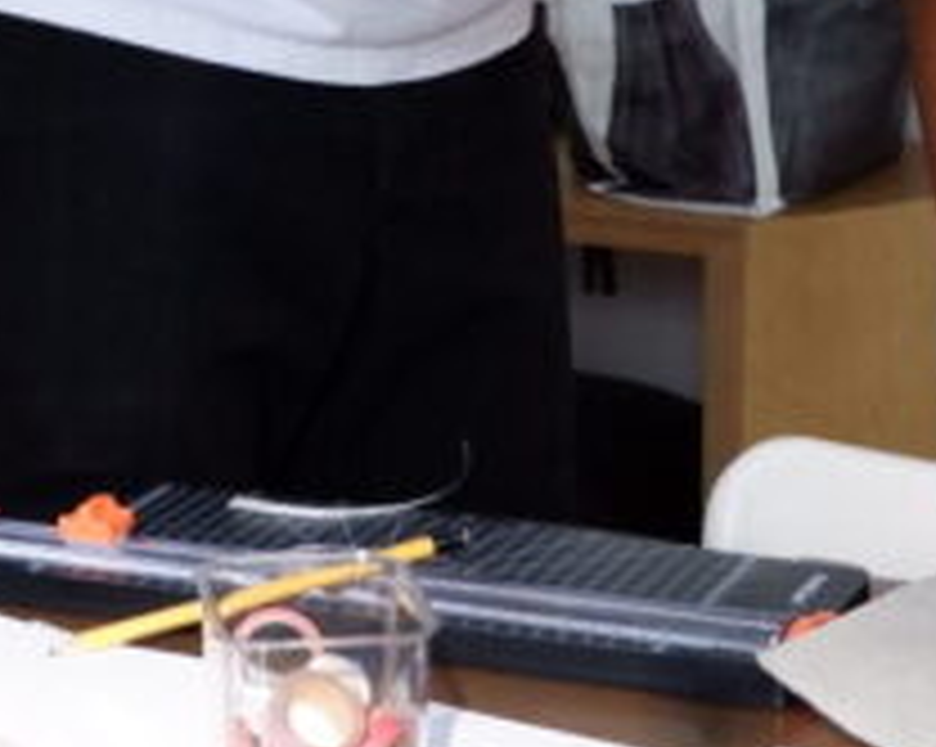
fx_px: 3460
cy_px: -578
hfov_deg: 15.4
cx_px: 324
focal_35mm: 125
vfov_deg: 11.5
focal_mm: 18.6
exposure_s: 1/60
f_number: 4
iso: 3200
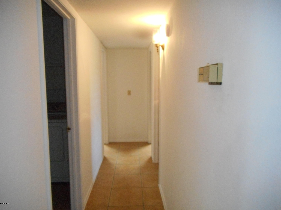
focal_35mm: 25
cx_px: 140
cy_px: 105
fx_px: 203
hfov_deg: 69.4
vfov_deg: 54.9
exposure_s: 1/25
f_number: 3.7
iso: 800
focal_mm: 4.5
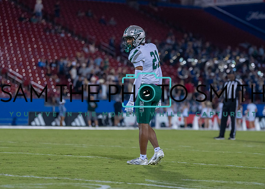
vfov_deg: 7.6
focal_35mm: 189
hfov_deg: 10.6
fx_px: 1423
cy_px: 85
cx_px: 155
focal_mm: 138
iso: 1600
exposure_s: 1/1600
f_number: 2.8
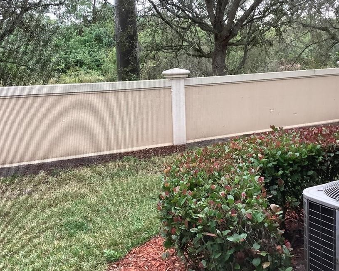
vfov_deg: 39.2
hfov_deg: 47.9
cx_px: 170
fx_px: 381
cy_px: 131
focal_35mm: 38
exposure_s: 1/60
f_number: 2.4
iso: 100
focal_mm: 3.3
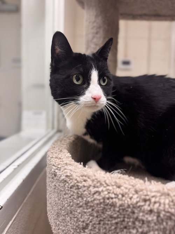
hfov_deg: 56.8
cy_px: 117
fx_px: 162
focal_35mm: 24
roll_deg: -1.6
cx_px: 88
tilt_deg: -3.4
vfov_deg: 71.6
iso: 125
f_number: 1.78
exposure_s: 1/120
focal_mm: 6.76
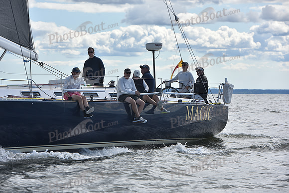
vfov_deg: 8.6
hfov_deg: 12.8
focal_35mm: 160
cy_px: 96
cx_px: 144
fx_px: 1285
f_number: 7.1
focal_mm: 160
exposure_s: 1/1000
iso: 250
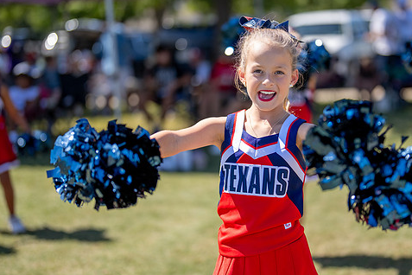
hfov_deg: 27.3
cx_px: 256
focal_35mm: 74
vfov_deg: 18.4
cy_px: 126
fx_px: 847
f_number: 1.2
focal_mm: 50
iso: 160
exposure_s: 1/6400
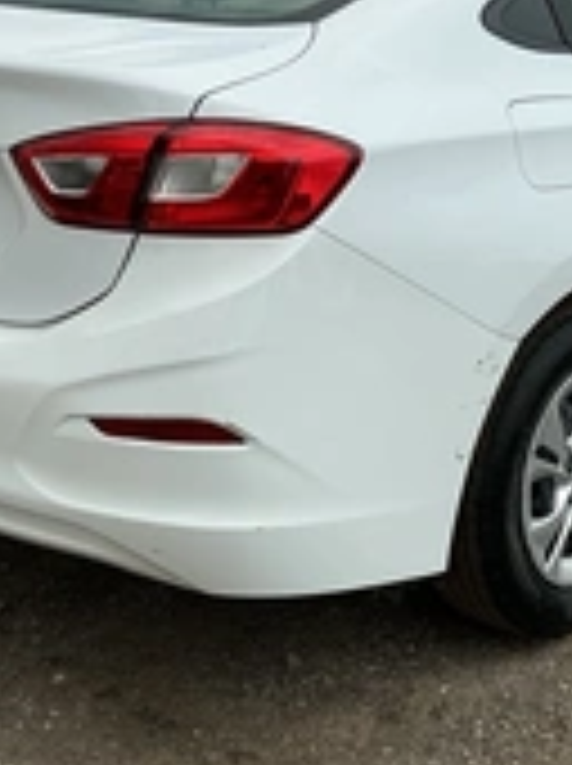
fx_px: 1458
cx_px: 428
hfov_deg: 22.0
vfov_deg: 28.9
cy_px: 166
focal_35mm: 66
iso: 25
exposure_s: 1/2801
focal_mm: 3
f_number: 1.8
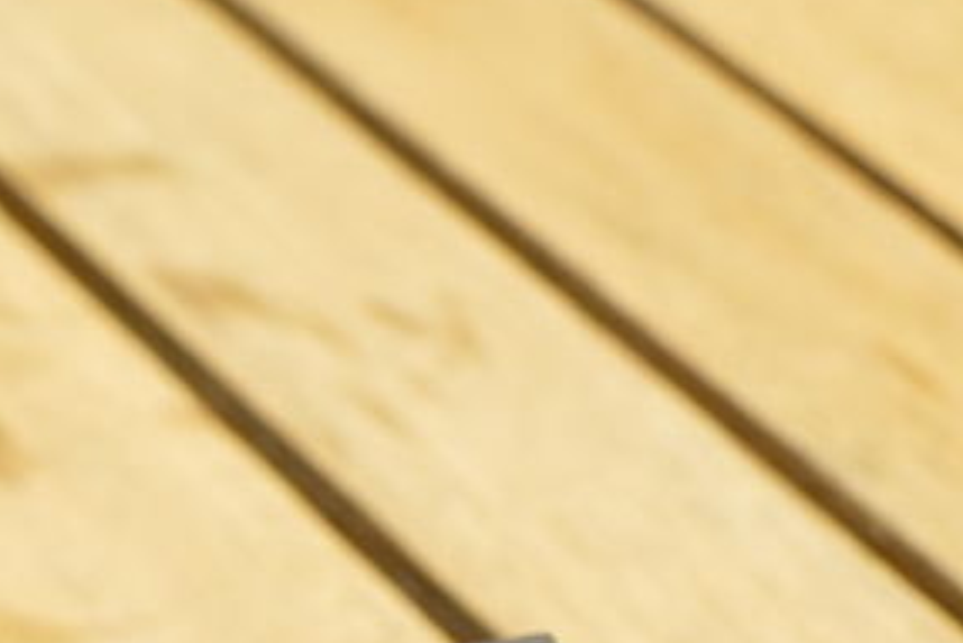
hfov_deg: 9.8
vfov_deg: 6.7
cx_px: -529
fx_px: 5433
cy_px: 1022
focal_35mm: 203
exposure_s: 1/100
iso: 125
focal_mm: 21.01
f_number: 4
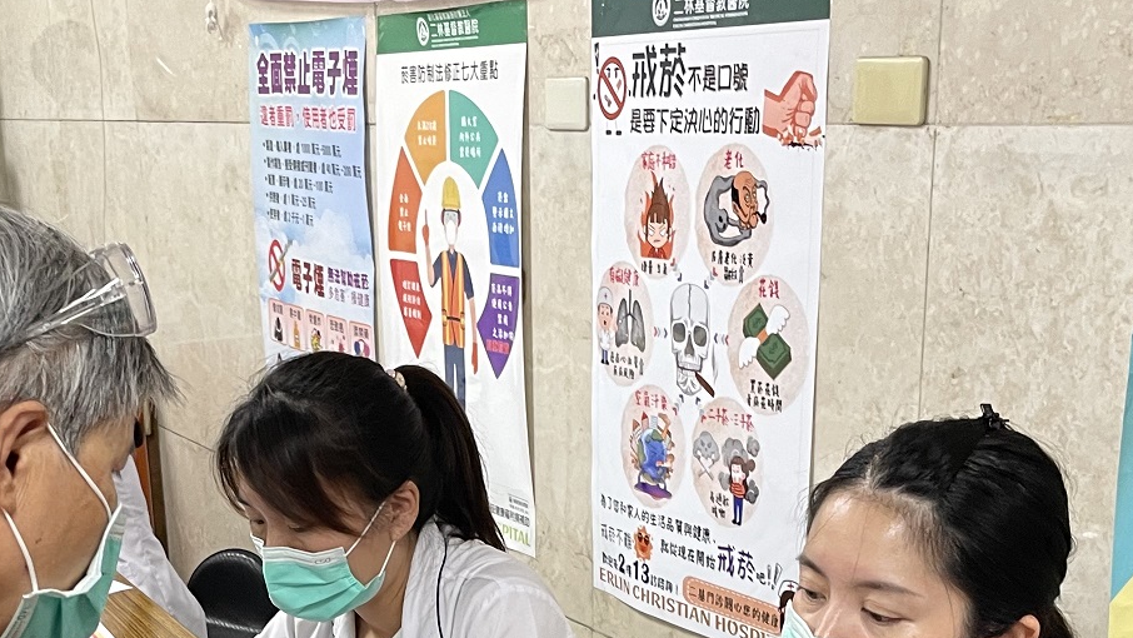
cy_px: 811
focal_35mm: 63
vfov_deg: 18.0
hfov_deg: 32.9
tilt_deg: -20.4
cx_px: 329
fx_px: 1893
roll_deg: +3.5
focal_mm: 4.2
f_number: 1.6
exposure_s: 1/60
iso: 100
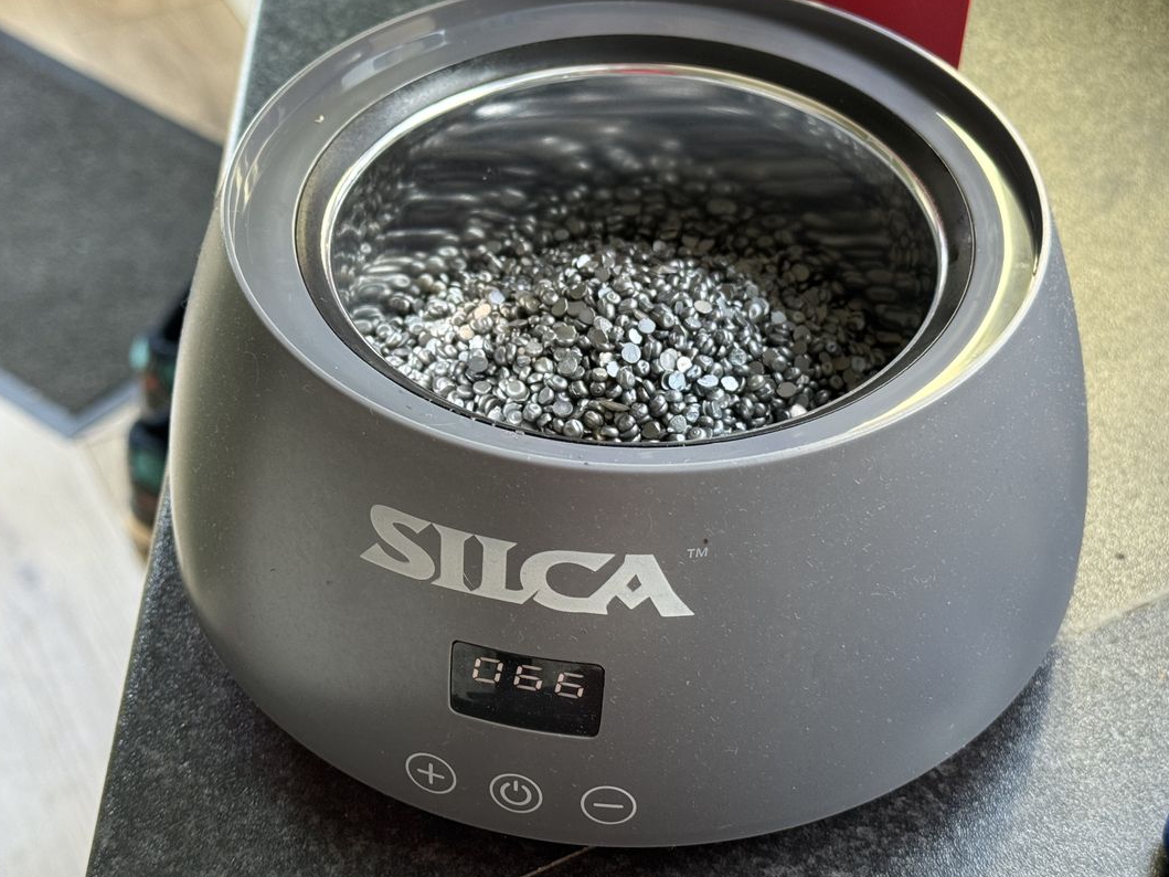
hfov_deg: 33.2
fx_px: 1958
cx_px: 606
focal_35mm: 58
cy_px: 414
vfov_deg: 25.2
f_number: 1.78
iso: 100
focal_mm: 6.76
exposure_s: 1/60
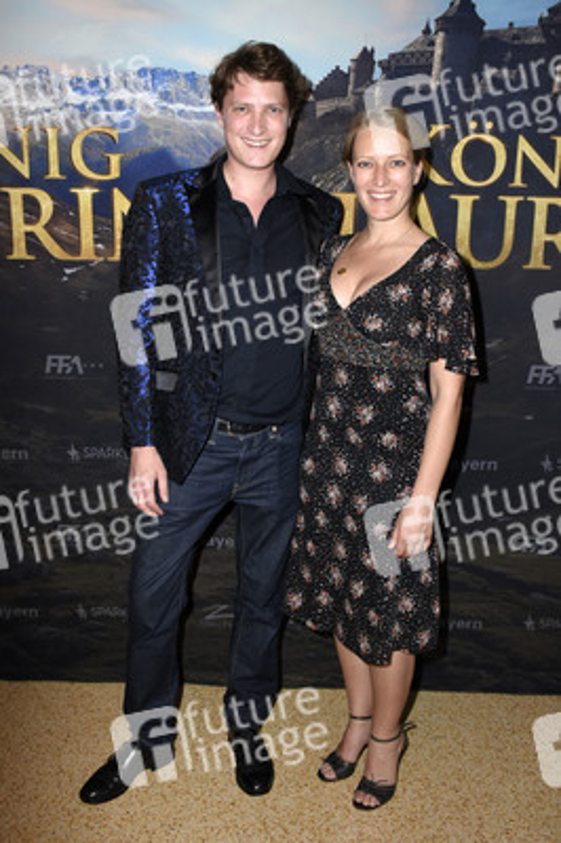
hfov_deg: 39.9
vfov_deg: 57.3
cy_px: 422
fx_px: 773
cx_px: 280
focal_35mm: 33
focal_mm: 22
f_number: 5.6
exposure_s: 1/125
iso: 800
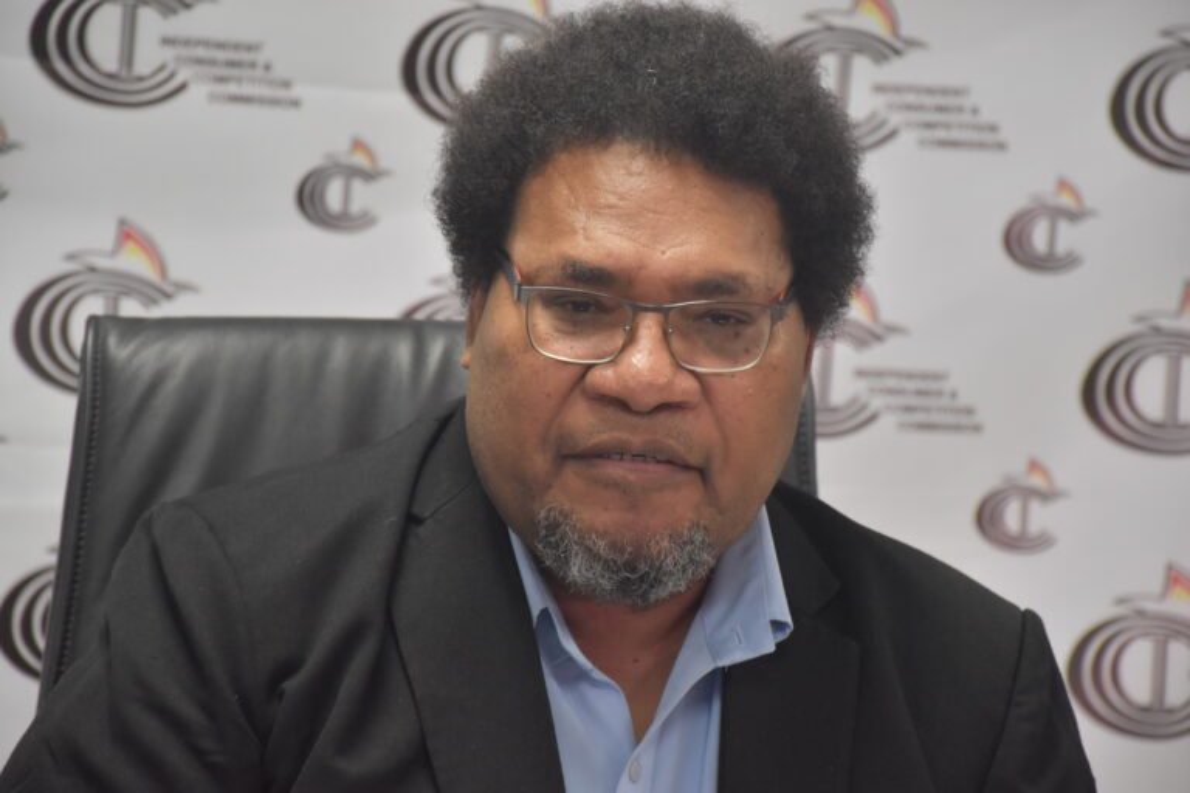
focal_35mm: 195
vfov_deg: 7.0
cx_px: 595
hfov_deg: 10.5
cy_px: 396
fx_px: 6445
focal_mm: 130
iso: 1600
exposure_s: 1/60
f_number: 5.6
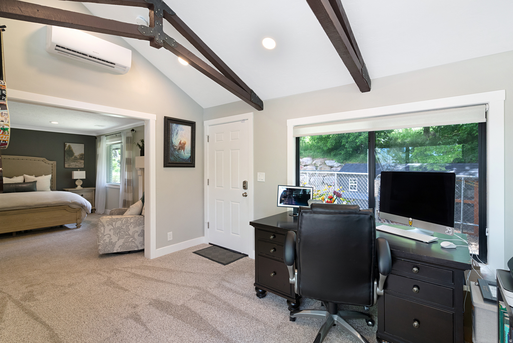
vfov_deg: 73.8
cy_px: 172
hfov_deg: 96.7
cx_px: 256
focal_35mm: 16
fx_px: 228
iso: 800
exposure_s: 1/4
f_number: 9
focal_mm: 16
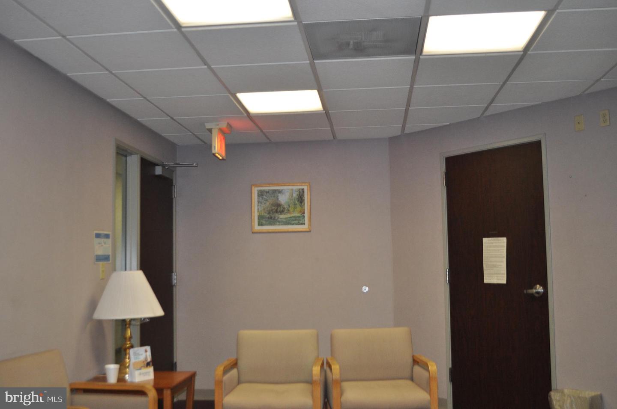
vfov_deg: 34.1
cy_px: 204
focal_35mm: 39
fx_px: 668
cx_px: 308
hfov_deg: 49.6
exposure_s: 1/125
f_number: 4.2
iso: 720
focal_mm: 26
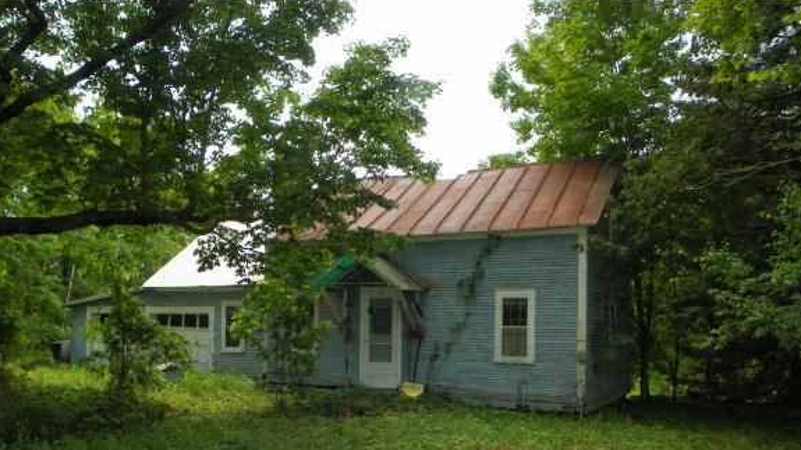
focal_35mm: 33
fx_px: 701
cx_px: 401
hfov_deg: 59.5
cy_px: 298
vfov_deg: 35.3
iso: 64
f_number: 4
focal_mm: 5.3
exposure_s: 1/320
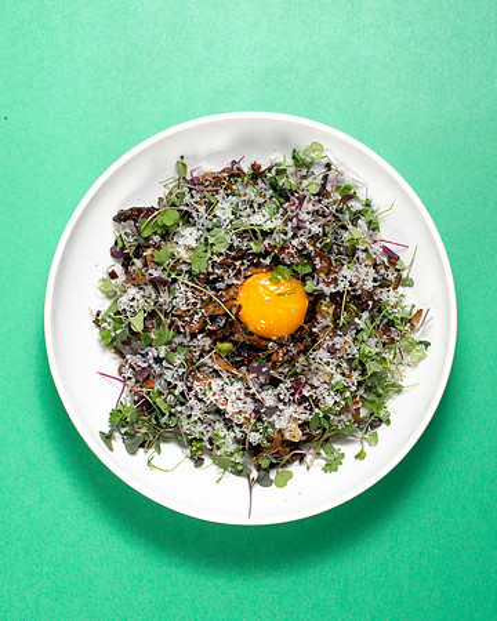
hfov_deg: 21.0
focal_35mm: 73
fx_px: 1337
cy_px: 309
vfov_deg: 26.2
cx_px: 320
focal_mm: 50
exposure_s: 1/200
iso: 200
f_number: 10
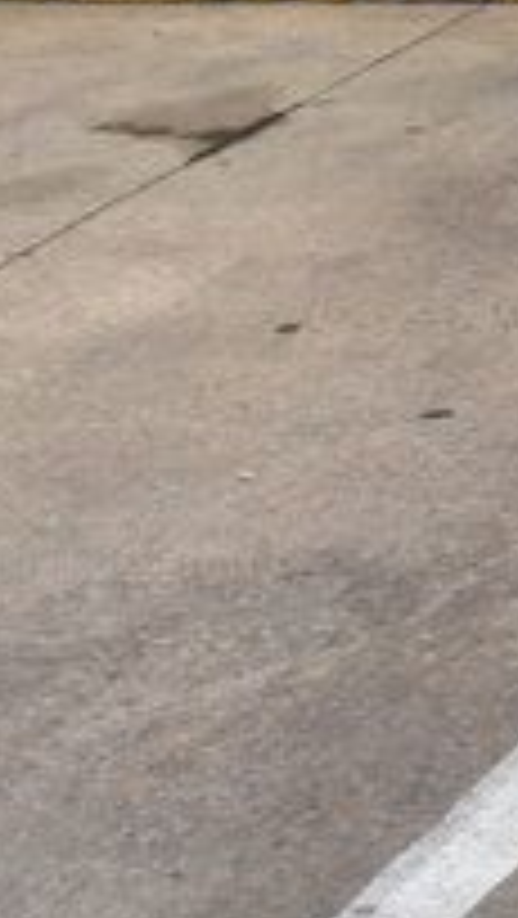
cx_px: 2135
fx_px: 4997
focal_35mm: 205
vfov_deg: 10.1
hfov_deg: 5.2
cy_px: -544
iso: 280
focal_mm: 26
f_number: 11
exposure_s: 1/500
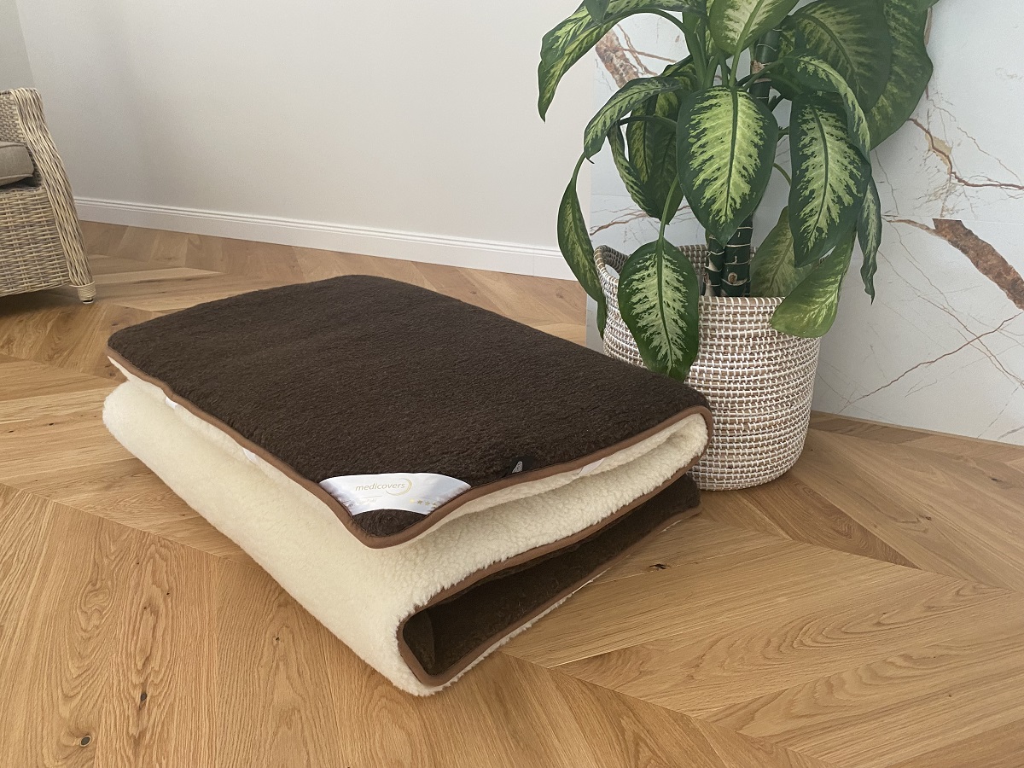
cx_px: 512
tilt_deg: -23.4
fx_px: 769
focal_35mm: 26
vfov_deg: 53.1
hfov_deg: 67.3
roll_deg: -1.6
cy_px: 384
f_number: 1.8
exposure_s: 1/60
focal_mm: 4.25
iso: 160
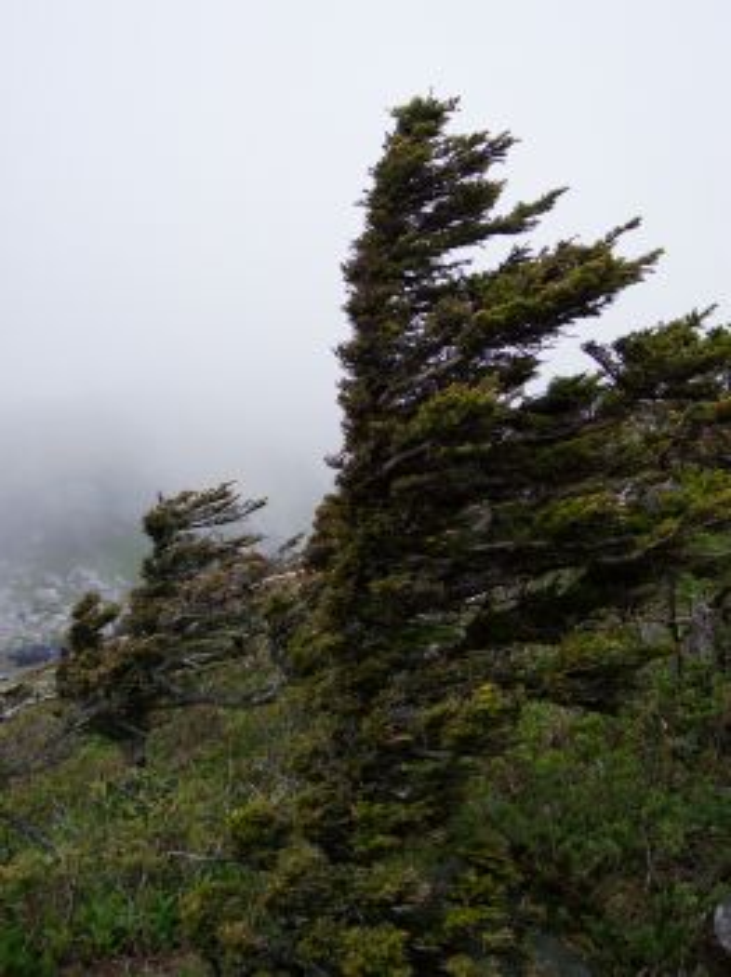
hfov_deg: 37.7
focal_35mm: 38
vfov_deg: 49.0
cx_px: 366
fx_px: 1071
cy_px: 488
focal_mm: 8
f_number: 2.8
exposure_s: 1/500
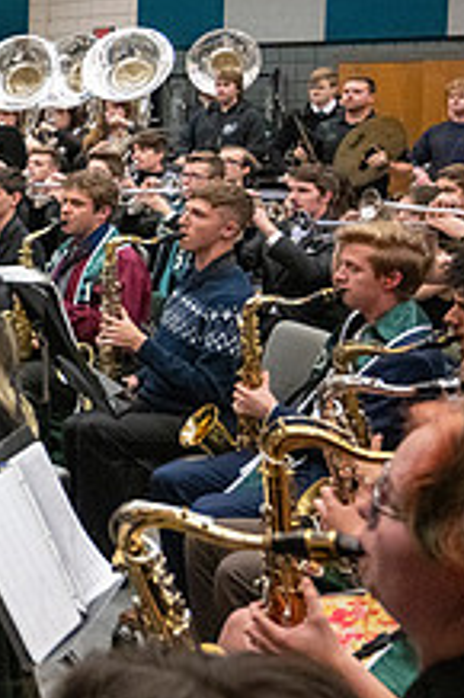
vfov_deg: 30.9
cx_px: -429
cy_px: 174
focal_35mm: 64
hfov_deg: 16.7
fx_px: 1239
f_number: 4
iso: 10000
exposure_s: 1/500
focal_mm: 24
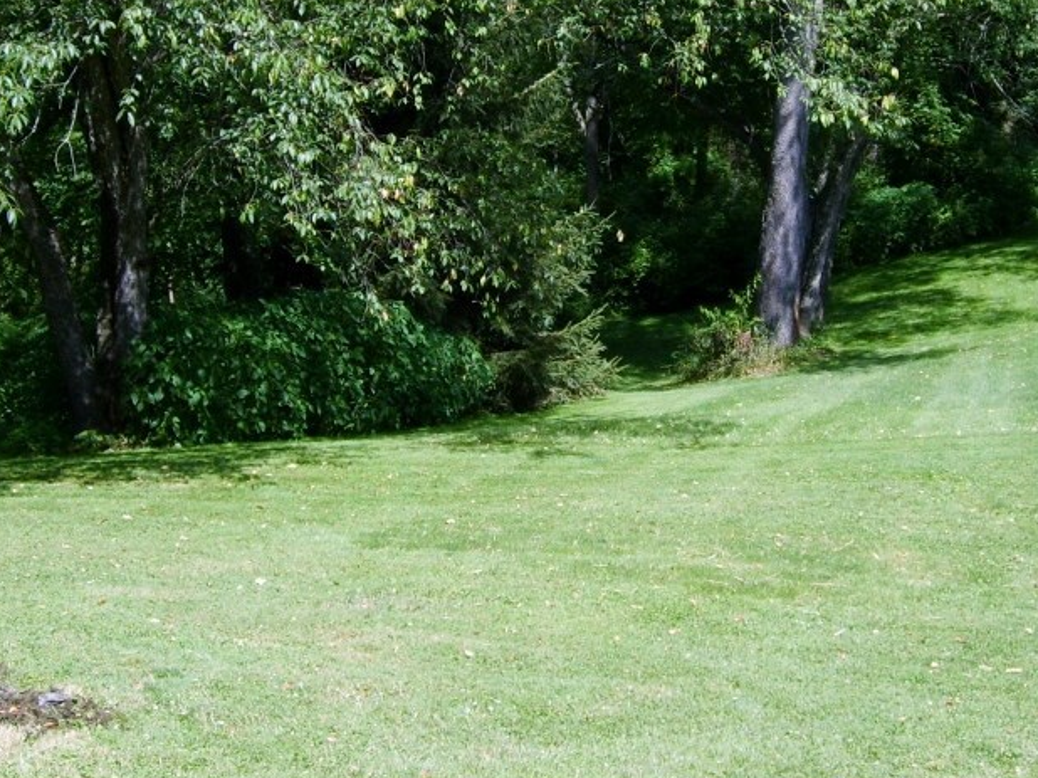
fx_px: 1739
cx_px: 610
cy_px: 205
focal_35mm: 58
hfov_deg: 33.2
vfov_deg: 25.0
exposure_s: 1/350
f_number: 2.8
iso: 50
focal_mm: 5.8
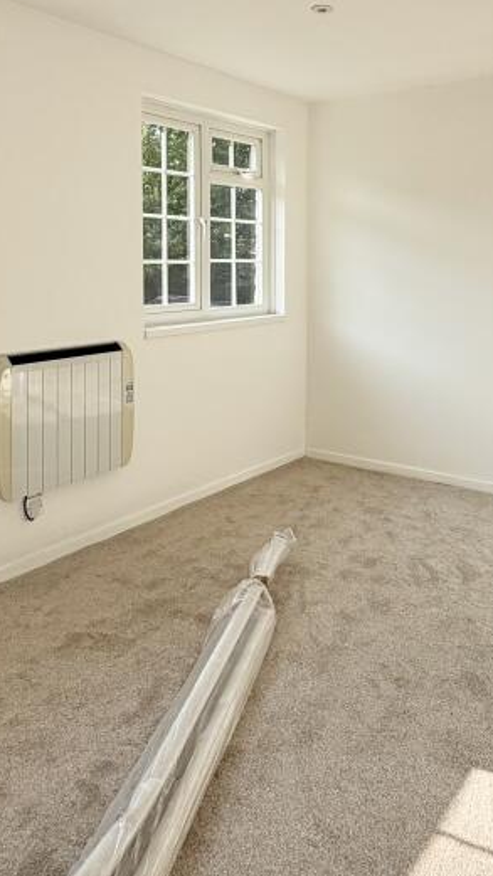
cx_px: 303
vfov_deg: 62.8
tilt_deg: -2.0
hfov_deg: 38.7
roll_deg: +0.1
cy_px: 296
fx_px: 697
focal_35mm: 30
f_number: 2.2
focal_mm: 2.22
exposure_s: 1/502
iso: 50
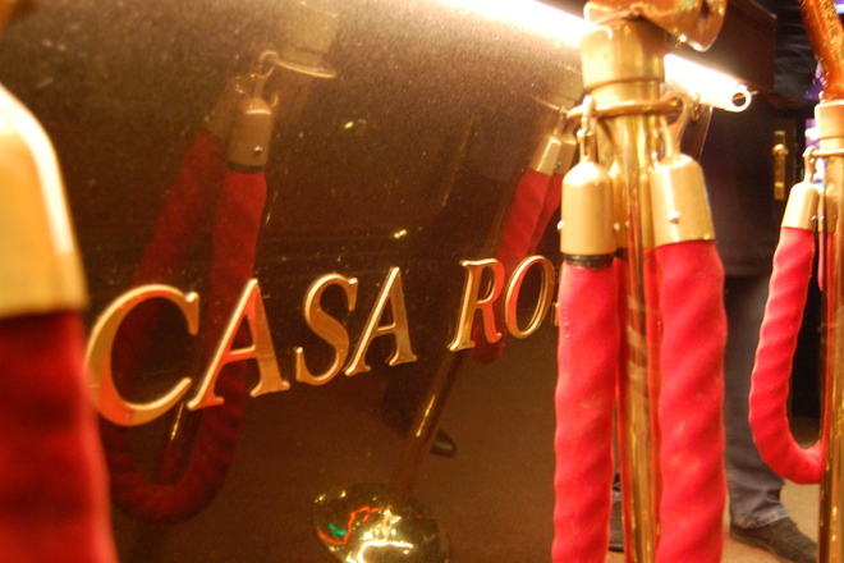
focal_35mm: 36
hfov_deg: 53.1
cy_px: 282
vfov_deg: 36.9
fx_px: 844
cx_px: 422
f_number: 4
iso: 1600
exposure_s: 1/5
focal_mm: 24
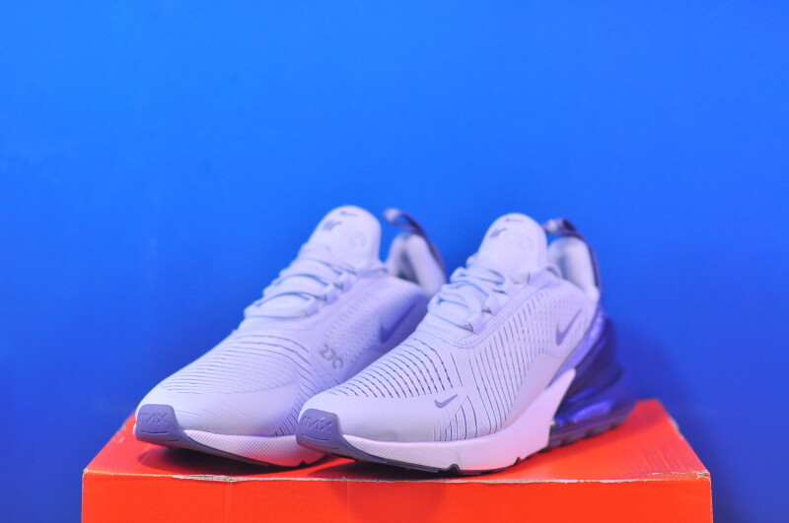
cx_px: 394
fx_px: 1641
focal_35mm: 75
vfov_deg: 18.1
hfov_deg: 27.0
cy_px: 262
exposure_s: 1/320
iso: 250
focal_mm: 50
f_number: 2.2
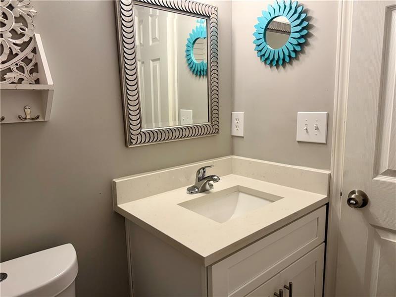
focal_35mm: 24
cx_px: 198
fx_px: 275
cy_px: 148
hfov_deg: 71.6
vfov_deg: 56.8
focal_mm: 6.76
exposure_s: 1/120
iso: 125
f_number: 1.78
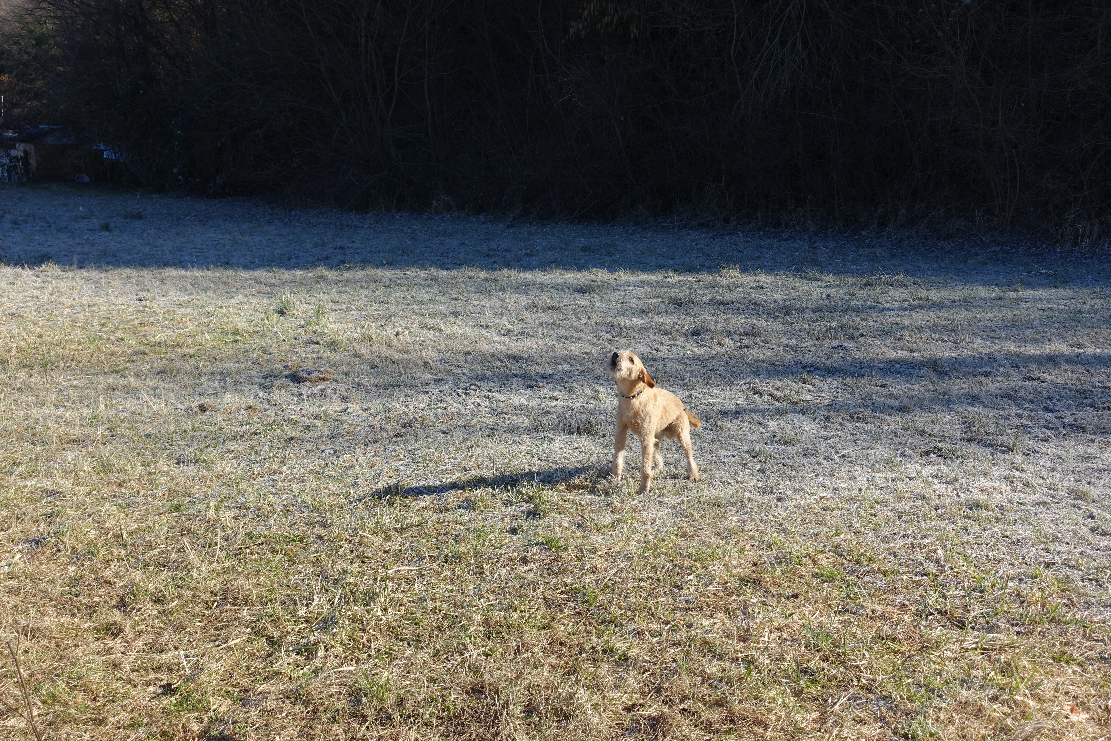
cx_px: 556
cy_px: 370
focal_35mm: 37
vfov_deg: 35.9
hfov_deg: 51.9
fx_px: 1142
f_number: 4
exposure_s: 1/640
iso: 125
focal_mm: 13.72
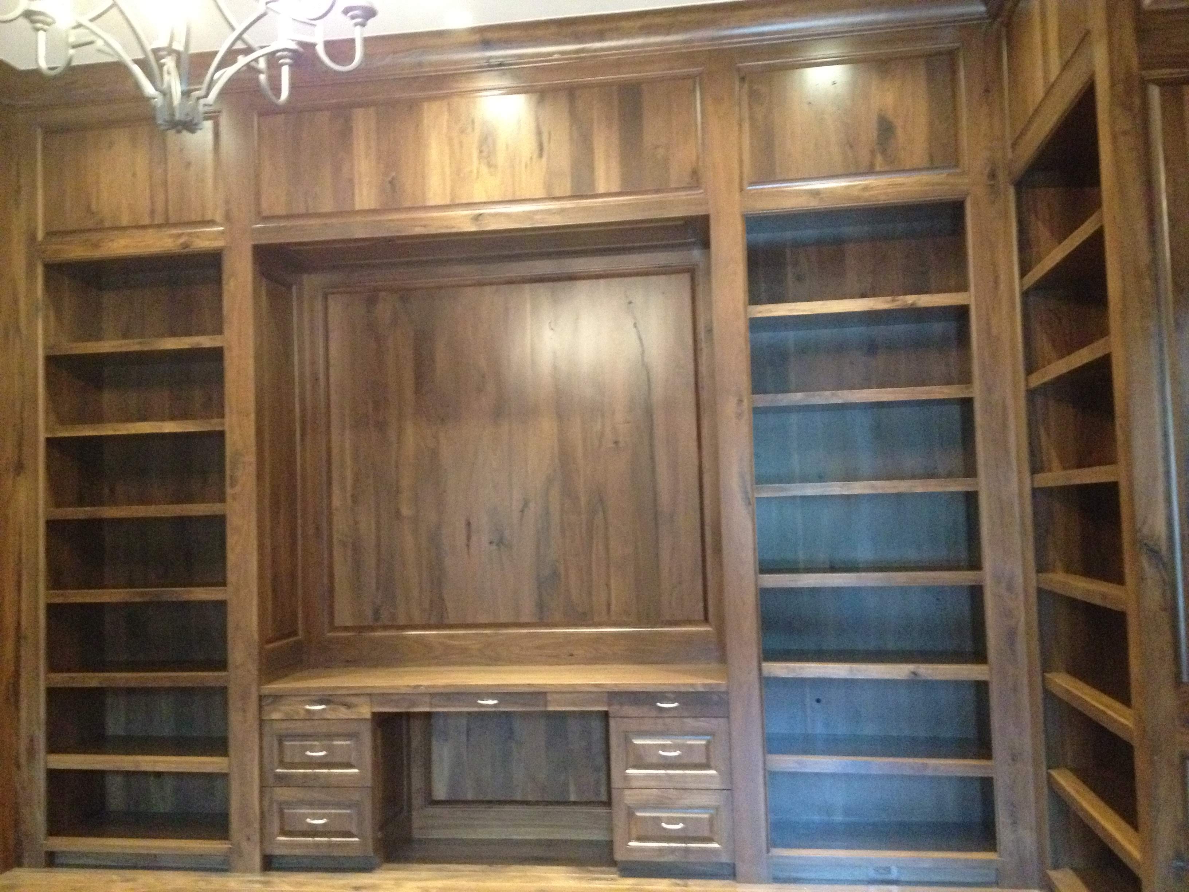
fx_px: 1202
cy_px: 446
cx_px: 594
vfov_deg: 40.7
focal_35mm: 35
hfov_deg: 52.6
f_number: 2.4
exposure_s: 1/15
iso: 800
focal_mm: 4.28
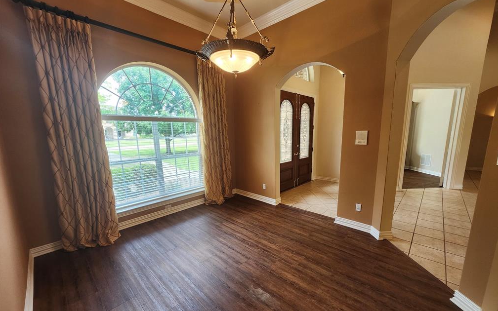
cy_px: 170
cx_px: 252
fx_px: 190
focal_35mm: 14
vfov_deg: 78.4
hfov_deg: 105.3
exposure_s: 1/60
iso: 80
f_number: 2.2
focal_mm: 1.74
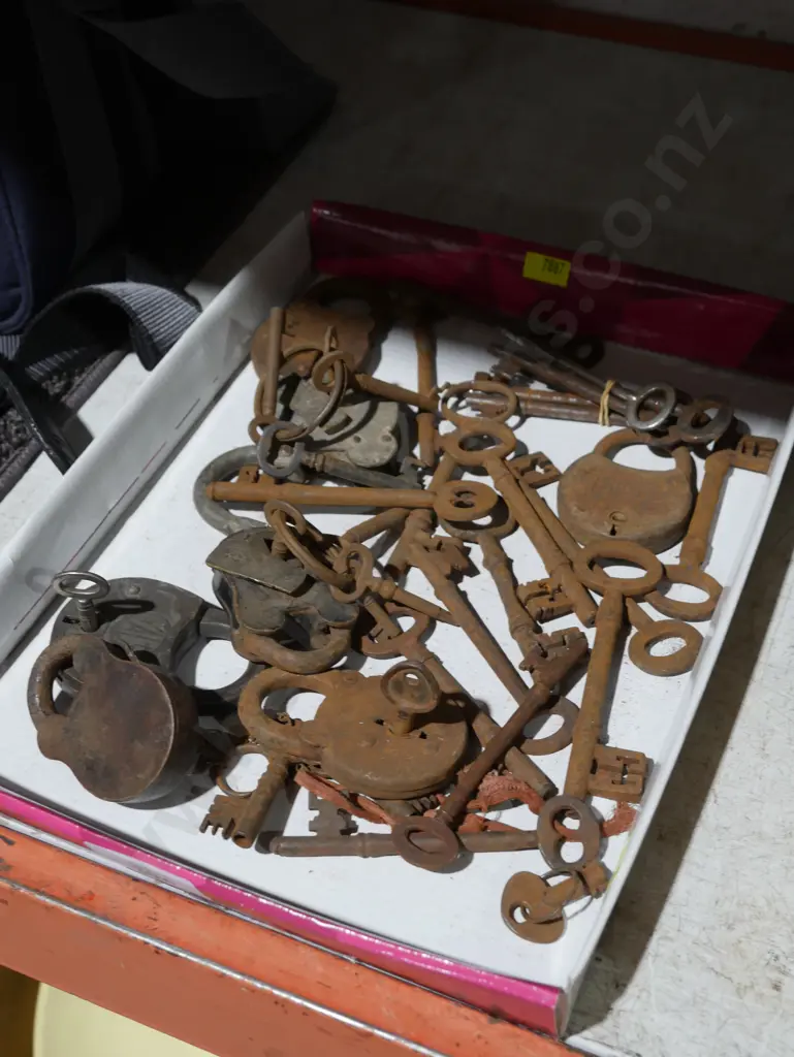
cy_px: 528
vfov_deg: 39.6
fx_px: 1467
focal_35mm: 48
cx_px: 397
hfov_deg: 30.3
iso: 640
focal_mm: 24
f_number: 5.2
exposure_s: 1/60
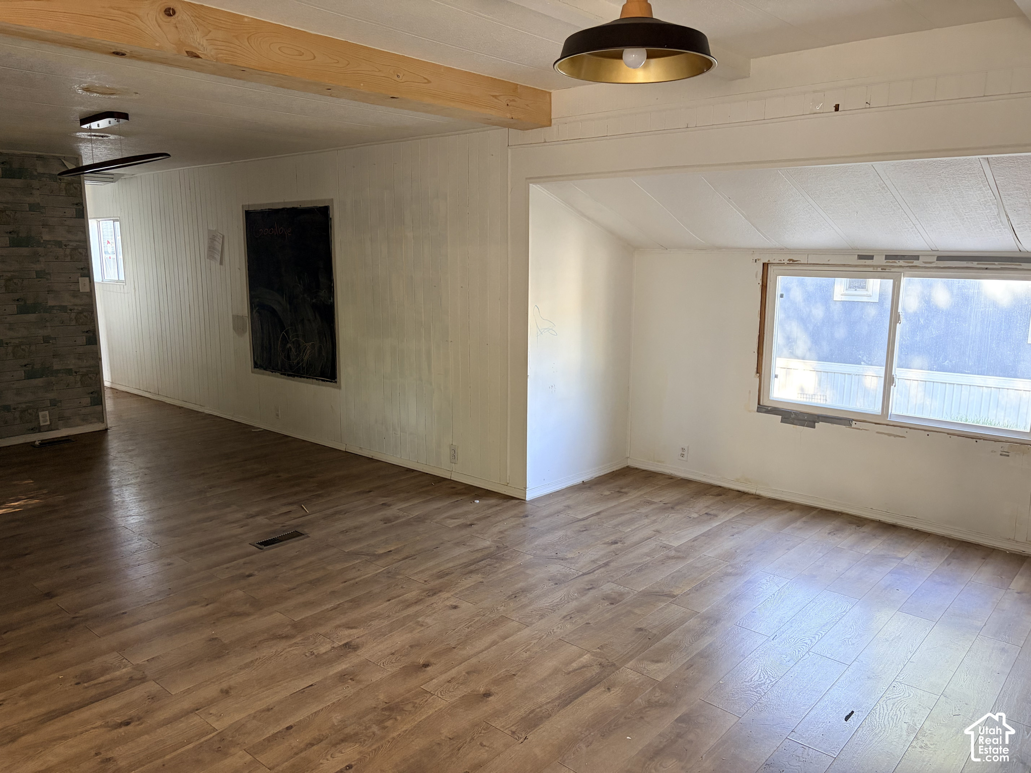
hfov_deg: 67.3
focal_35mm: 26
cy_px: 386
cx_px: 516
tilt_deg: -9.8
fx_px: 774
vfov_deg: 53.1
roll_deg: +0.0
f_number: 1.6
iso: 200
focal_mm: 5.96
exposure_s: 1/60
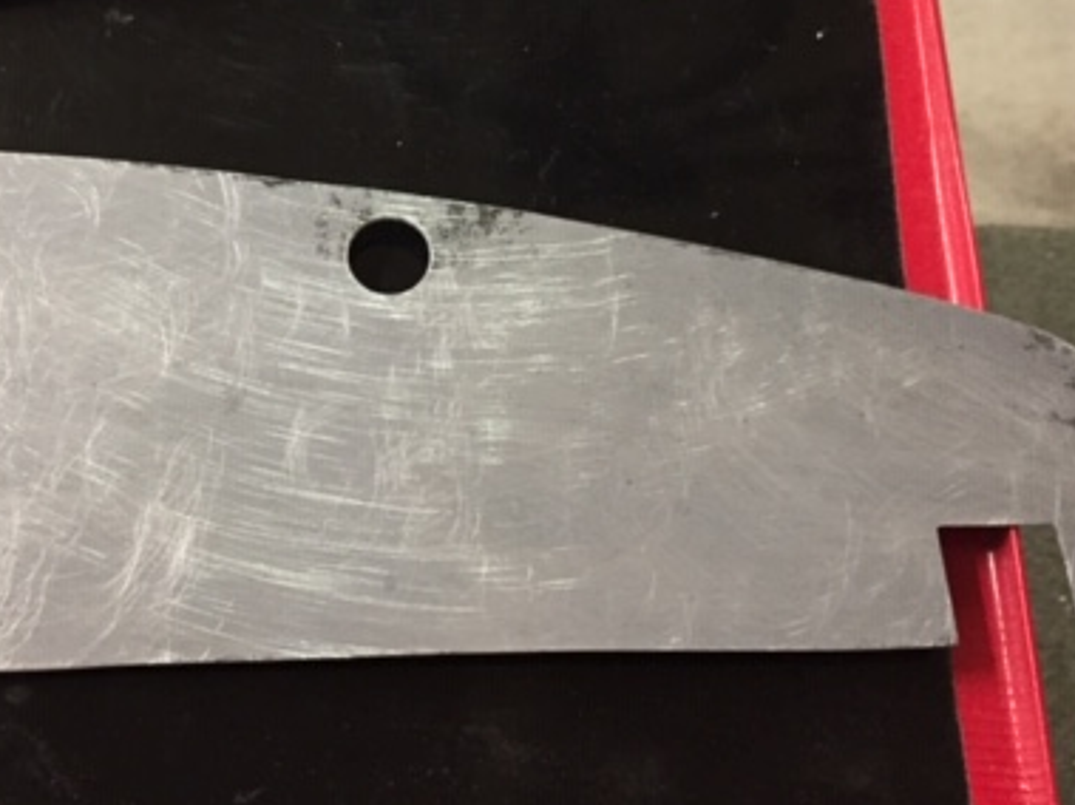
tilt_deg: -62.6
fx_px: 1521
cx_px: 323
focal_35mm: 49
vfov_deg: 28.9
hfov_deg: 38.3
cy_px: 150
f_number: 2.2
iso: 250
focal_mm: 4.15
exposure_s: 1/30
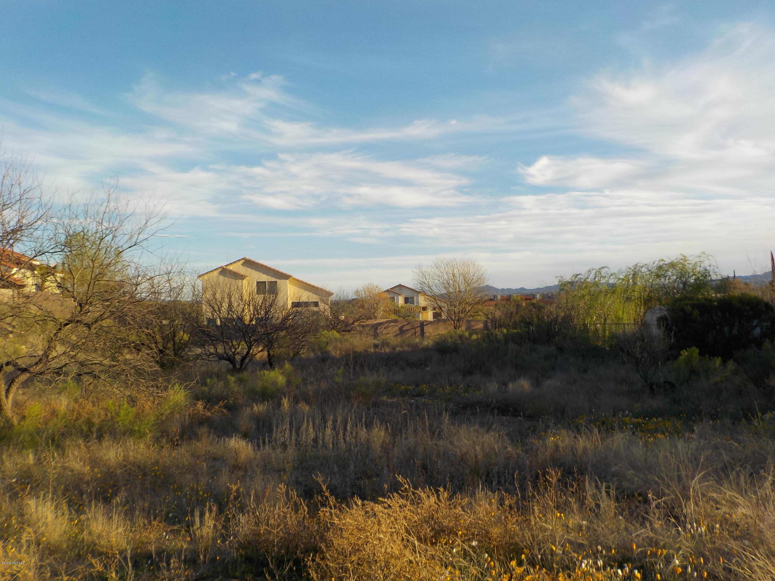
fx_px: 672
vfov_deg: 46.8
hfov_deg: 60.0
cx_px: 388
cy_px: 290
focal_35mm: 30
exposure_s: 1/640
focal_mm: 4.1
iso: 125
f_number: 3.3
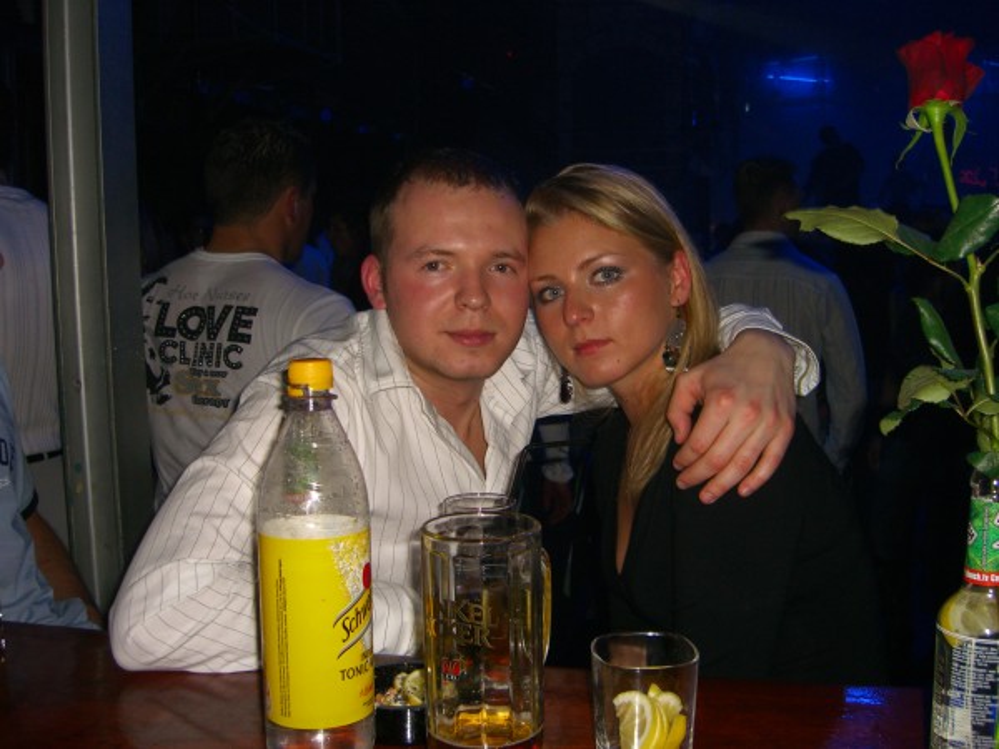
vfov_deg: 37.7
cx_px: 500
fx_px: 1097
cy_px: 374
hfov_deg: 49.0
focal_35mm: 38
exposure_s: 1/60
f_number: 2.8
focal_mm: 7.9
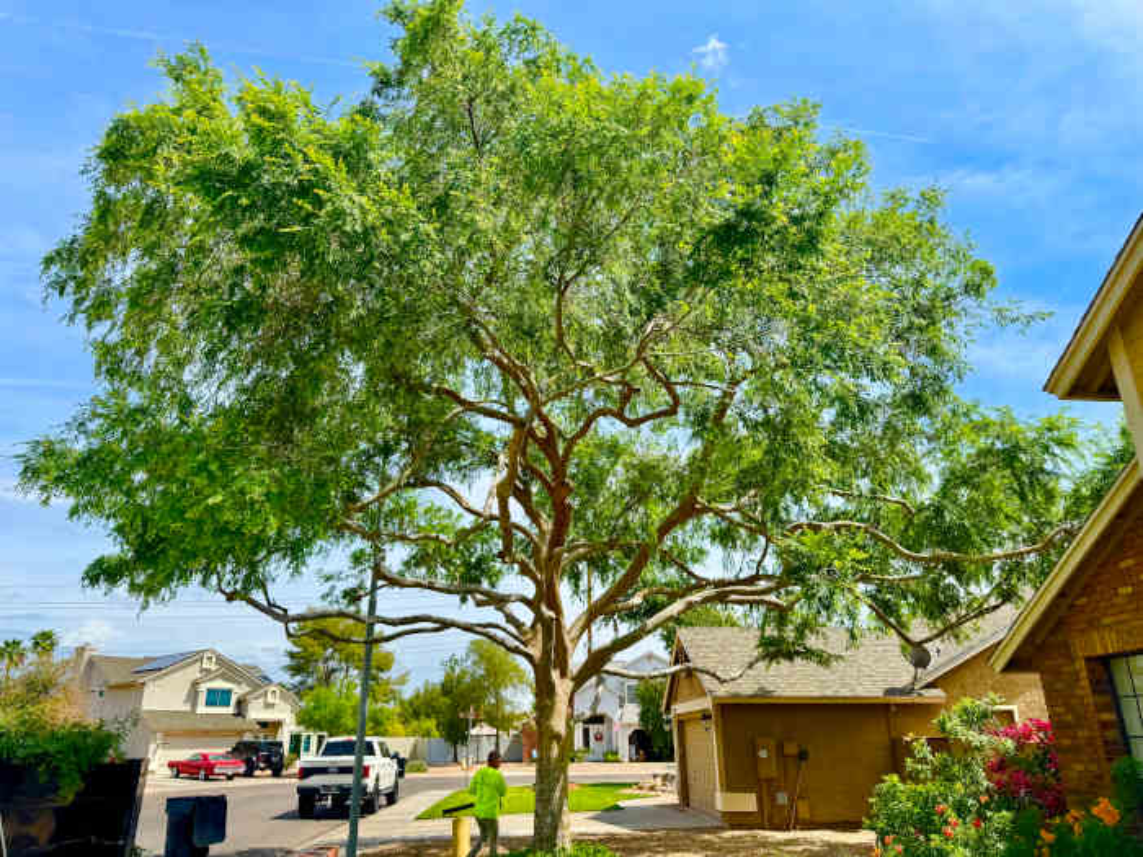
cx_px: 572
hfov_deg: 71.6
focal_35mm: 24
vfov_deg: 56.8
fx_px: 792
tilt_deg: +20.6
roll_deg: +0.4
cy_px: 428
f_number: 1.78
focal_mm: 6.76
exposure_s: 1/3802
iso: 80
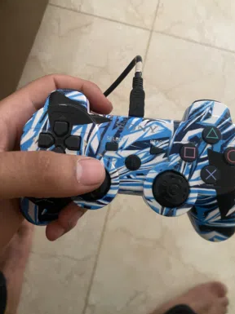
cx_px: 122
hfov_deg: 53.0
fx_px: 236
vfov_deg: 67.3
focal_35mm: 26
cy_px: 153
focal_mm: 4.25
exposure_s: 1/41
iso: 500
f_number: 1.8
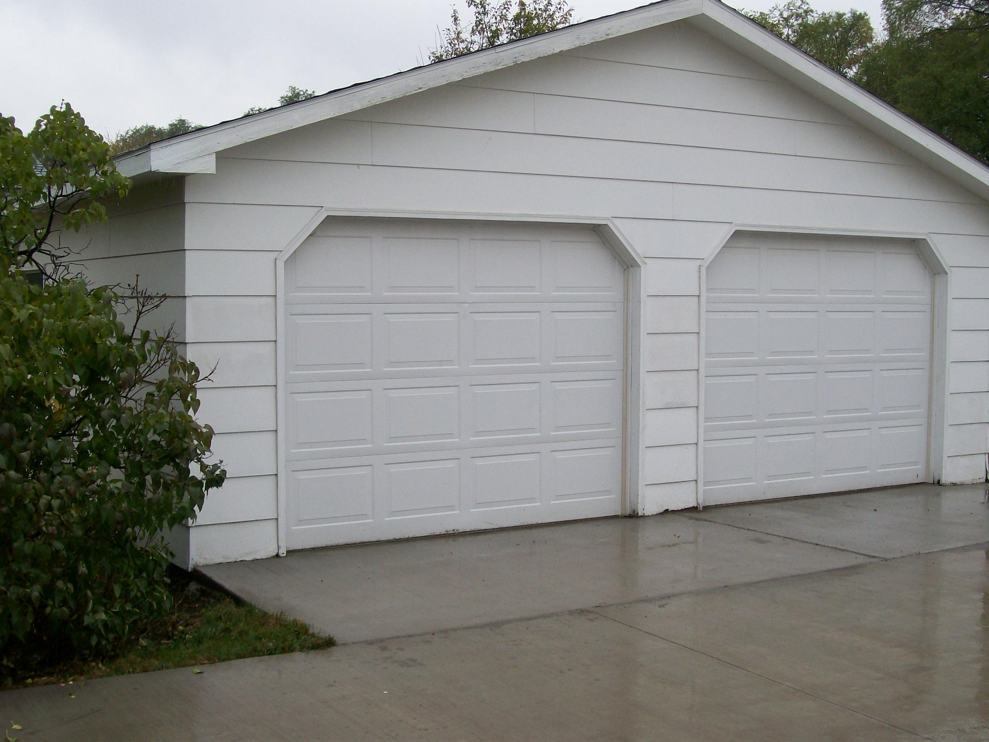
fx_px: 1286
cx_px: 494
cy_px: 371
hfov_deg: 42.1
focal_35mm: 45
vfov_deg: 32.2
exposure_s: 1/197
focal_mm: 7.6
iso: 80
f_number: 3
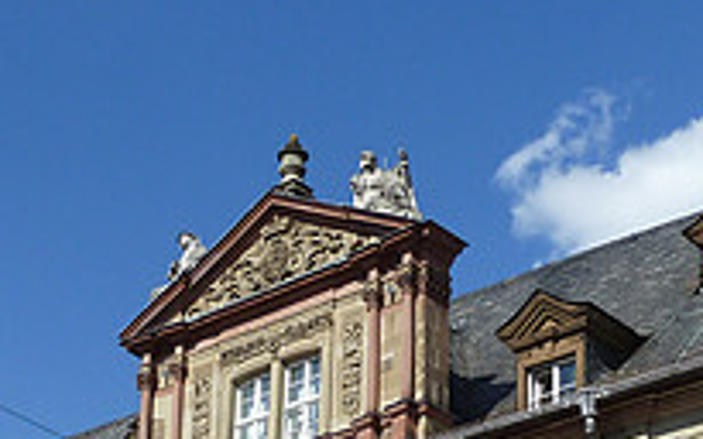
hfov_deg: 23.0
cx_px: 309
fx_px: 1724
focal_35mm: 90
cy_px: 732
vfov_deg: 13.4
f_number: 4.5
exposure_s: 1/500
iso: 80
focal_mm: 5
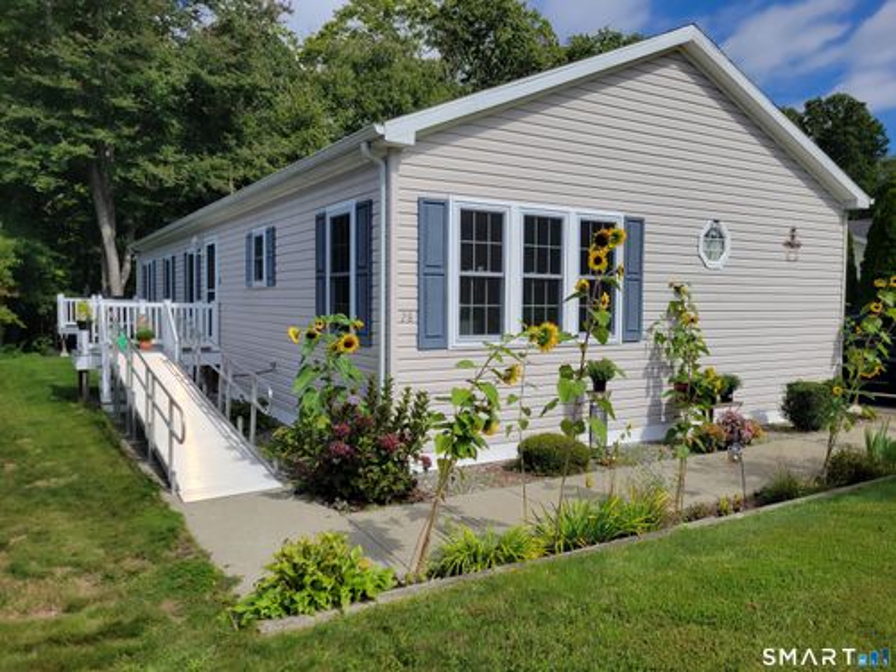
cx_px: 448
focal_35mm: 26
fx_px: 673
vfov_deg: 53.1
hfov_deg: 67.3
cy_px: 336
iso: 40
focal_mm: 5.4
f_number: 1.8
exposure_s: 1/3409
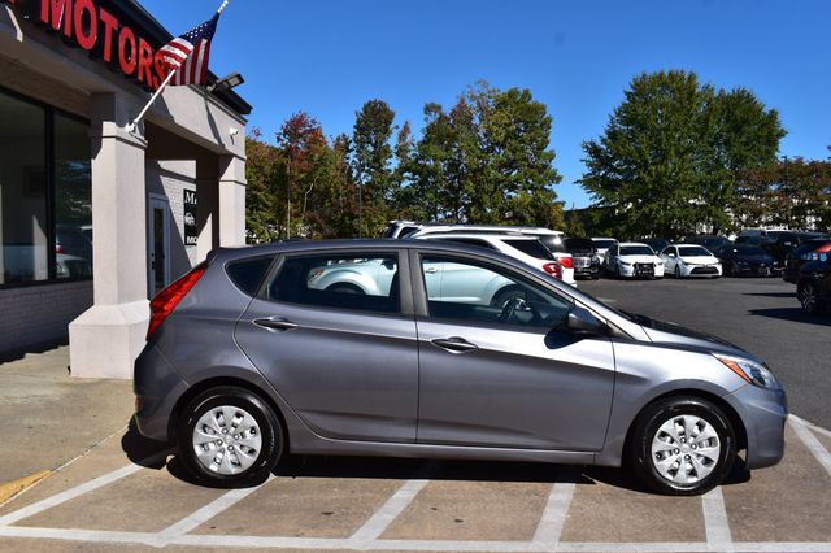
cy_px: 276
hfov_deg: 59.5
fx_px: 727
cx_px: 416
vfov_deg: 41.7
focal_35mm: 32
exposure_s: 1/500
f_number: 11
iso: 200
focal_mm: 21
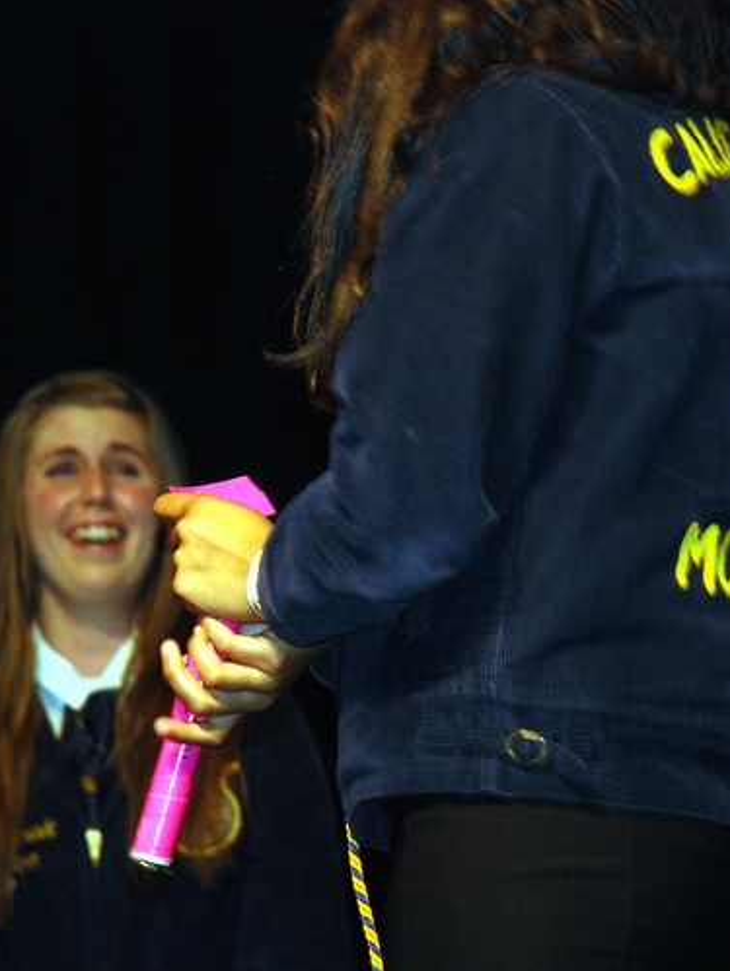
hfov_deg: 5.1
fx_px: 8220
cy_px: 485
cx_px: 121
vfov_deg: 6.8
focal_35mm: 293
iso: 250
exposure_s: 1/60
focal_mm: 135
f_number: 5.6
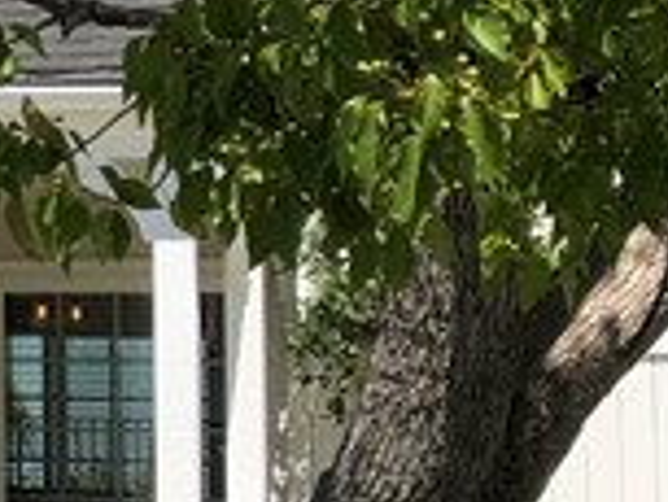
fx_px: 3611
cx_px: -1419
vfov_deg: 7.9
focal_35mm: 187
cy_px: 127
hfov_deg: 8.6
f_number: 1.8
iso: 20
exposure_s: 1/1845
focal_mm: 3.99
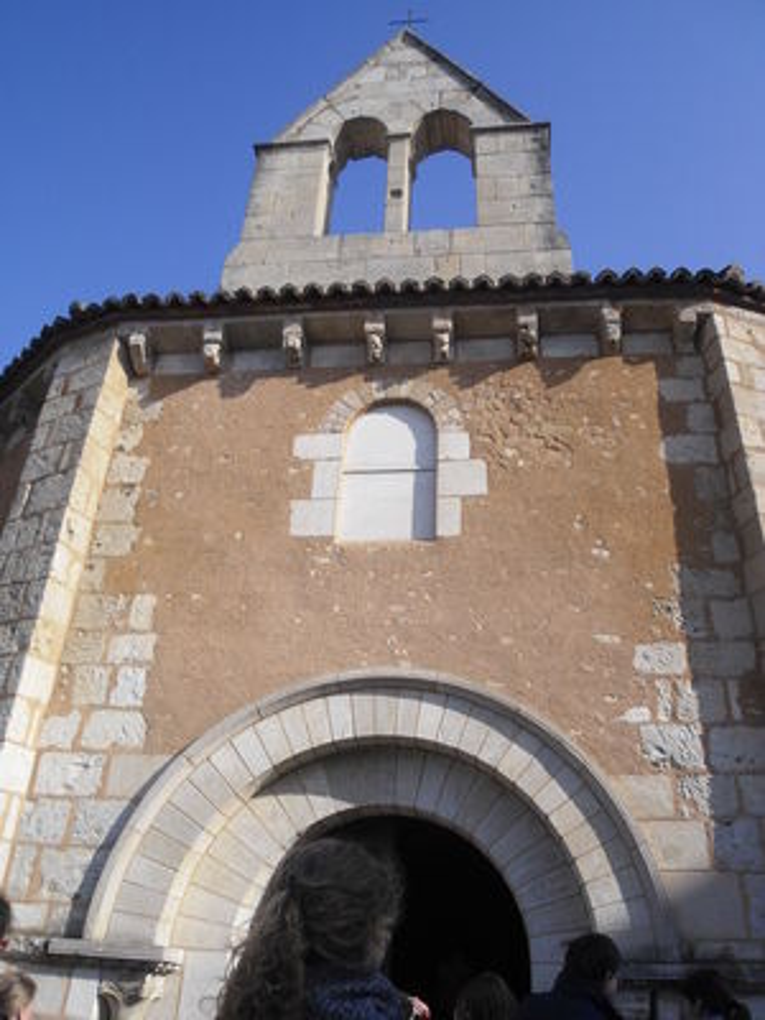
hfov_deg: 49.7
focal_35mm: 28
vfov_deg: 63.4
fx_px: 825
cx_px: 382
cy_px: 510
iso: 64
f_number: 7.8
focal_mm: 4.65
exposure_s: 1/200
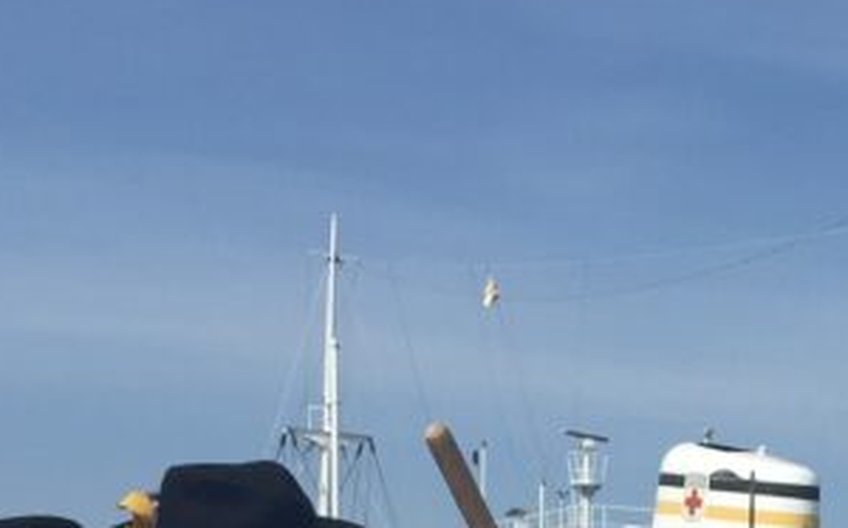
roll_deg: -3.0
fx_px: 2425
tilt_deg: -2.1
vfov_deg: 11.4
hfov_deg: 19.2
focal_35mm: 105
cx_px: 885
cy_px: 1002
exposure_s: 1/2825
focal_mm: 4.15
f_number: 2.2
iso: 32
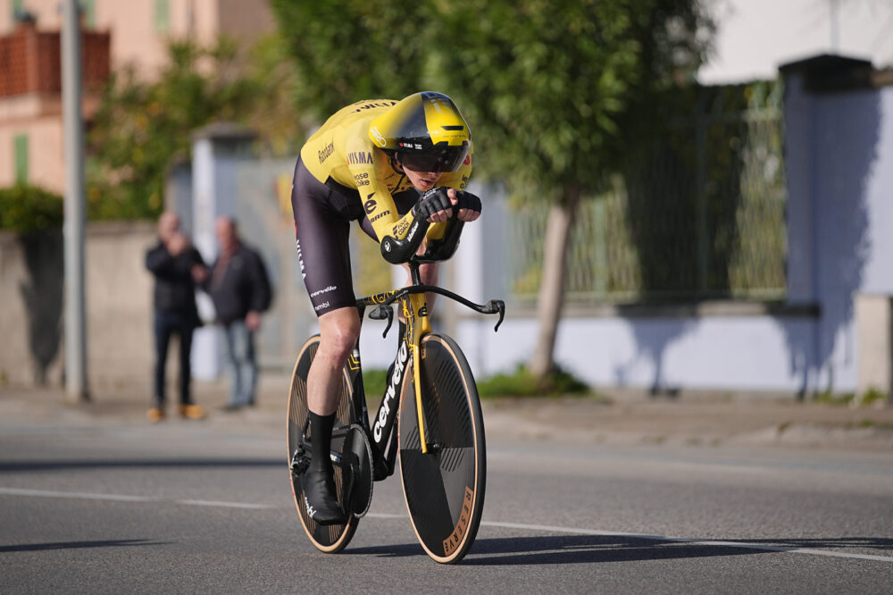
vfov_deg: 6.9
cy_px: 298
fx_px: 4959
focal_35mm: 200
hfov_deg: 10.3
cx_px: 446
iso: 400
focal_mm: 200
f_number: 2.8
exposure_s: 1/12800
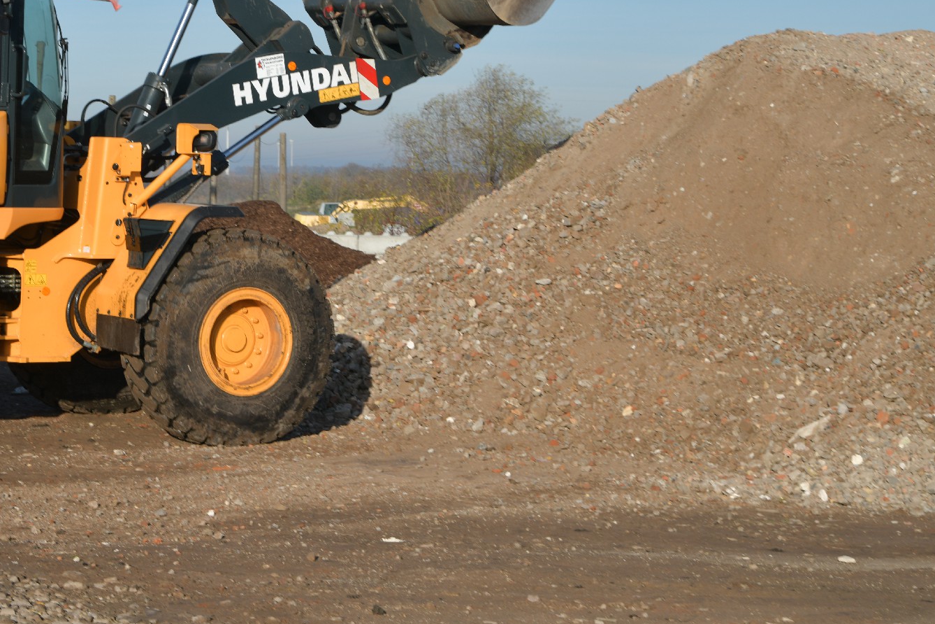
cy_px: 117
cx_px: 157
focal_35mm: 104
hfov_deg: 19.4
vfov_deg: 13.1
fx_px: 2701
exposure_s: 1/200
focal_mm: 58
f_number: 10
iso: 64
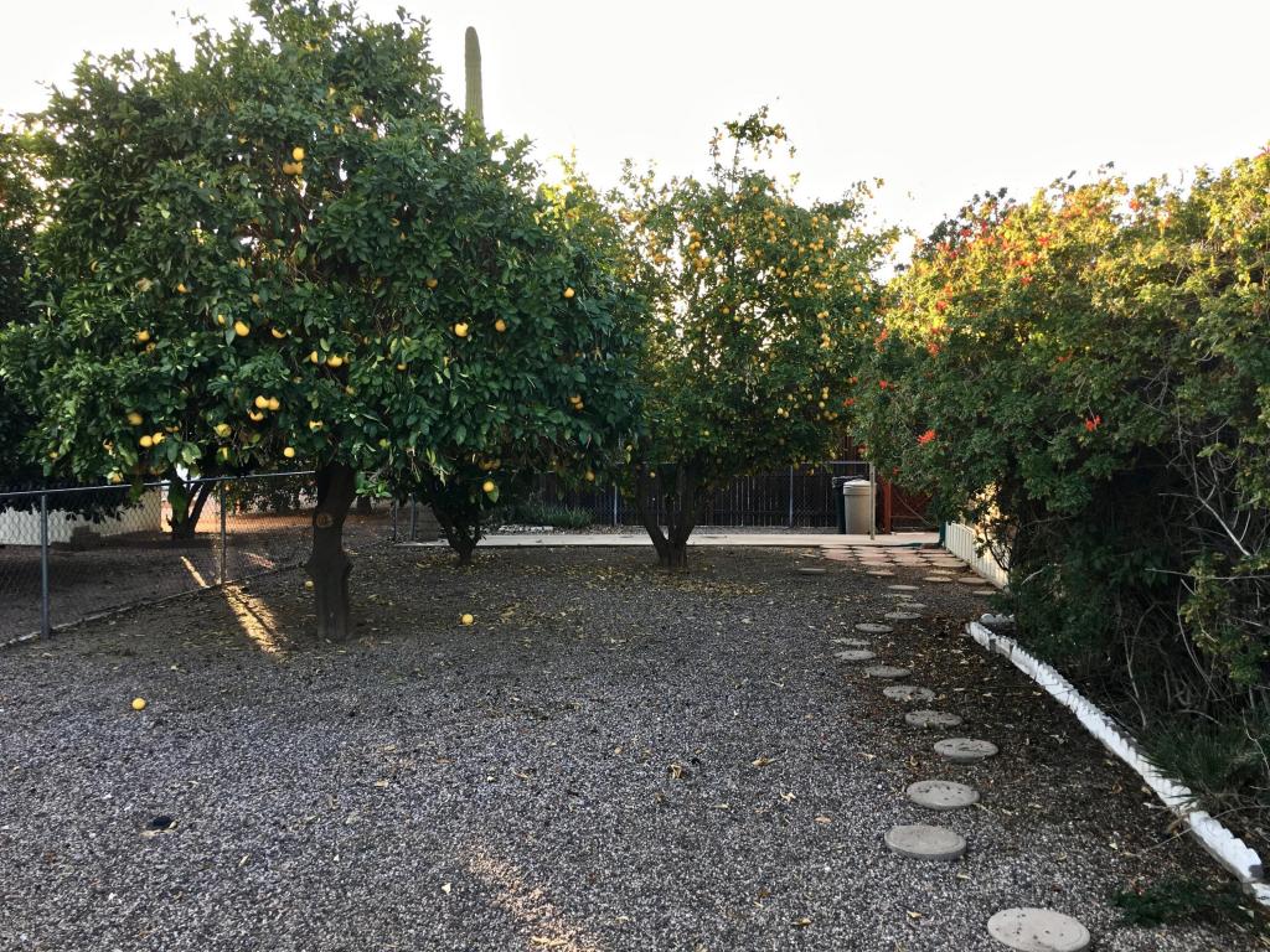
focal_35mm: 29
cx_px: 635
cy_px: 476
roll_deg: -1.5
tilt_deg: -3.0
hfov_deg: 61.7
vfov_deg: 48.2
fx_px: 1064
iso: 25
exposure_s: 1/120
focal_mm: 4.15
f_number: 2.2
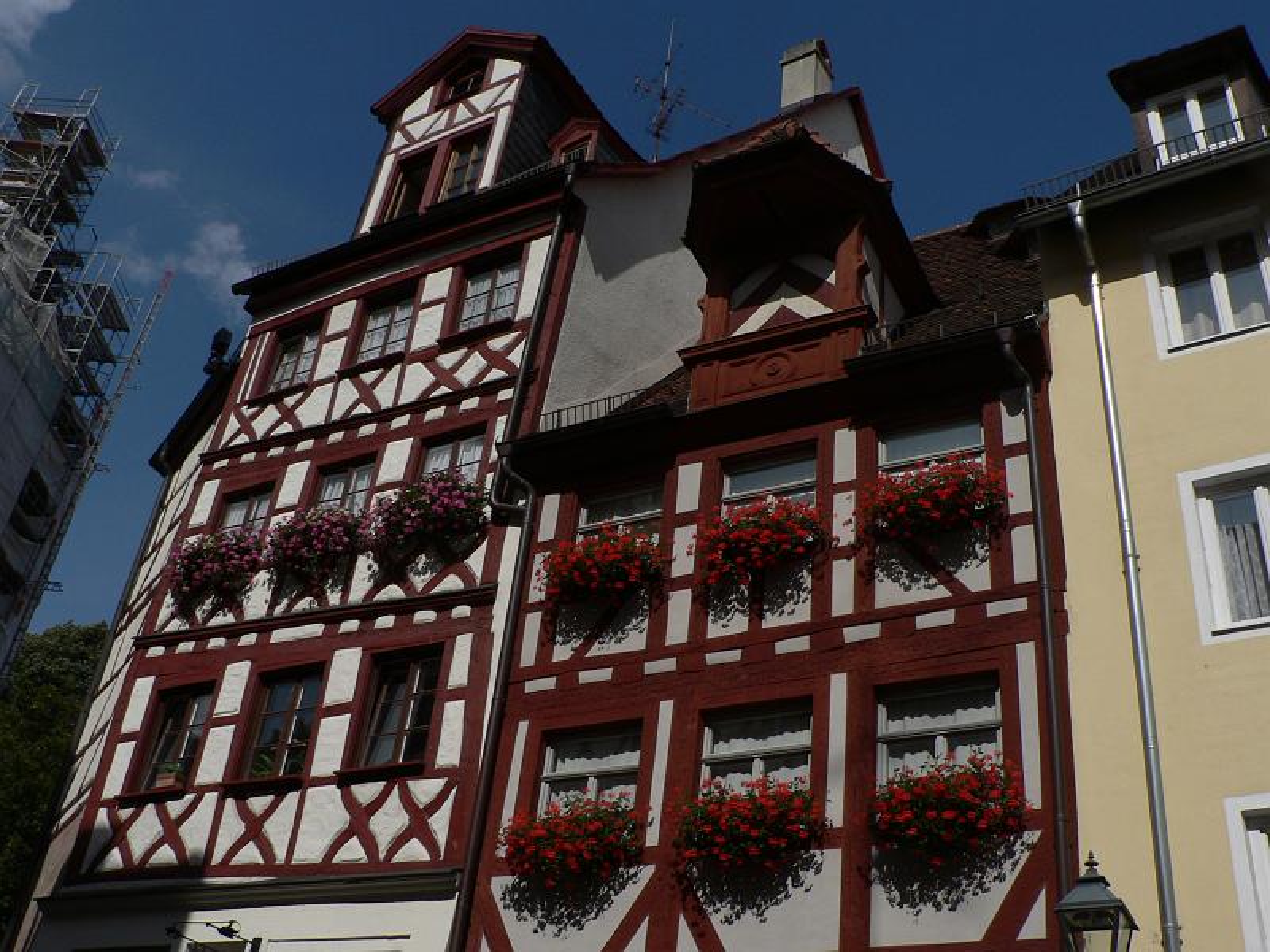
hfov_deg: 51.4
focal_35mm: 36
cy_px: 476
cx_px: 635
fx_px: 1321
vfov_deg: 39.7
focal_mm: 6
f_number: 5.6
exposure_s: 1/1300
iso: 80
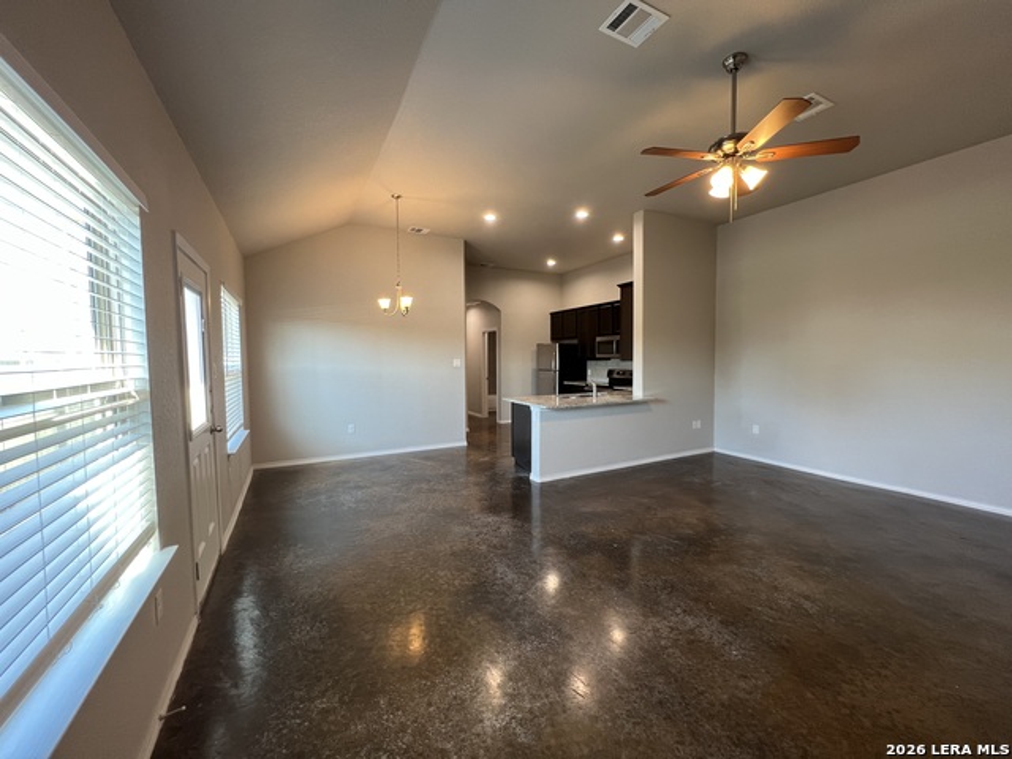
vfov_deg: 89.9
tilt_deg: -2.7
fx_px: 380
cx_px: 506
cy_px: 380
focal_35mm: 13
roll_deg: +0.8
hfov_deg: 106.2
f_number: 1.8
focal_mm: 1.57
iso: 160
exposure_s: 1/60
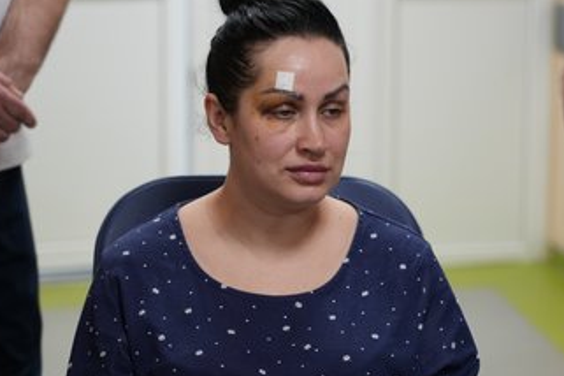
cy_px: 166
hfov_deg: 15.6
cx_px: 325
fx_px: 2052
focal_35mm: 131
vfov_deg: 10.5
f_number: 4
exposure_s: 1/50
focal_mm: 105
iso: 400
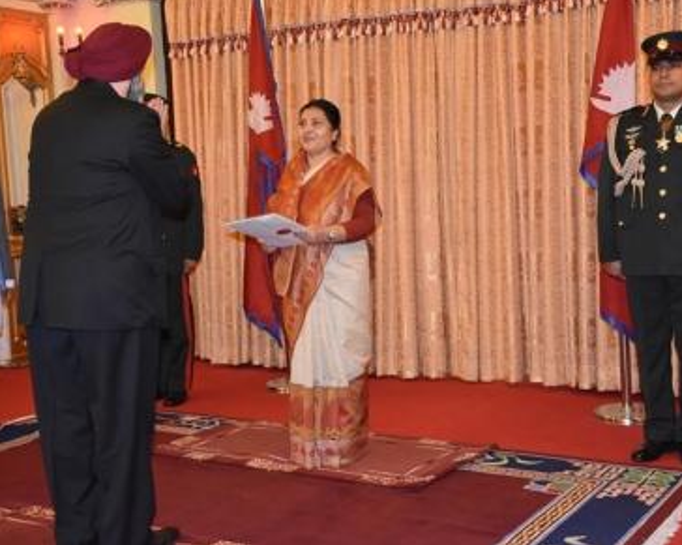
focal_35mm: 52
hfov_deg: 36.0
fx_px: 1049
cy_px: 272
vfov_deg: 29.1
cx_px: 356
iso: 2800
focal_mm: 30
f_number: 4
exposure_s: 1/60
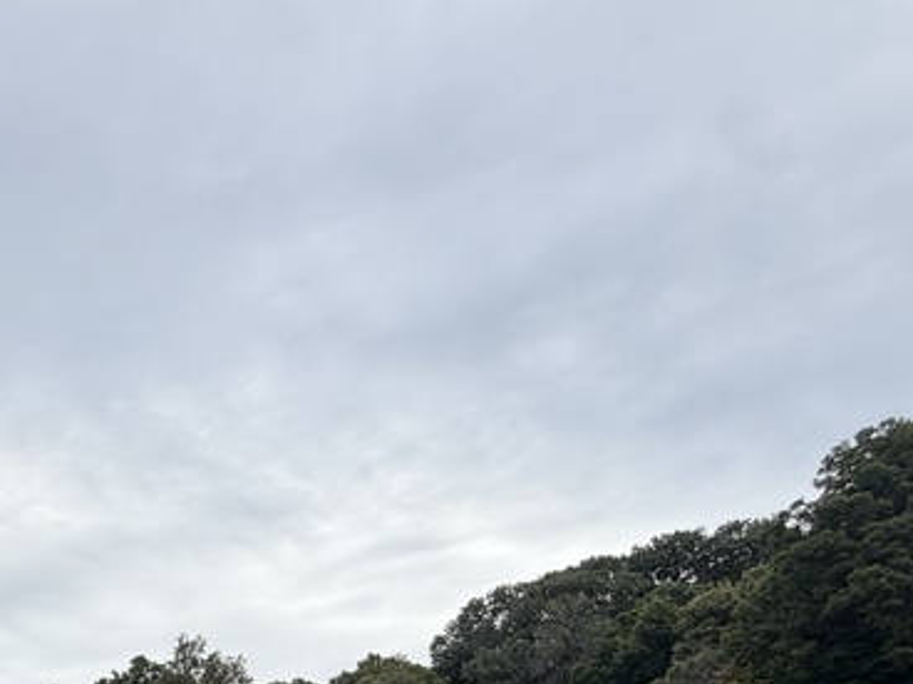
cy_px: 887
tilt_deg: +5.8
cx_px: 40
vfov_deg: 29.6
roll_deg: -3.9
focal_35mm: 39
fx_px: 1029
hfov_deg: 42.5
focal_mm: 2.22
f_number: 2.2
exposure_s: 1/359
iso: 50
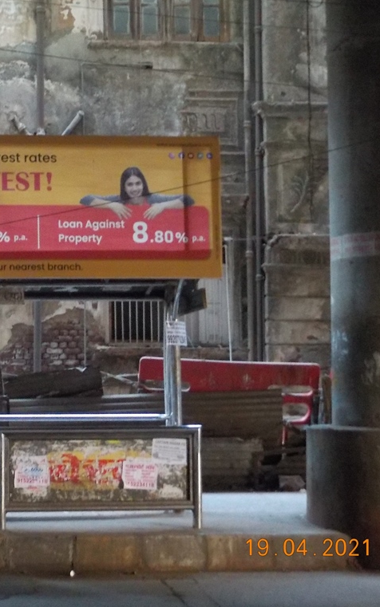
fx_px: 1110
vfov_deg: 30.6
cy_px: 304
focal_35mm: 67
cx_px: -1
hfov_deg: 18.9
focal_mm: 6.4
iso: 800
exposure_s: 1/6
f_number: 4.2
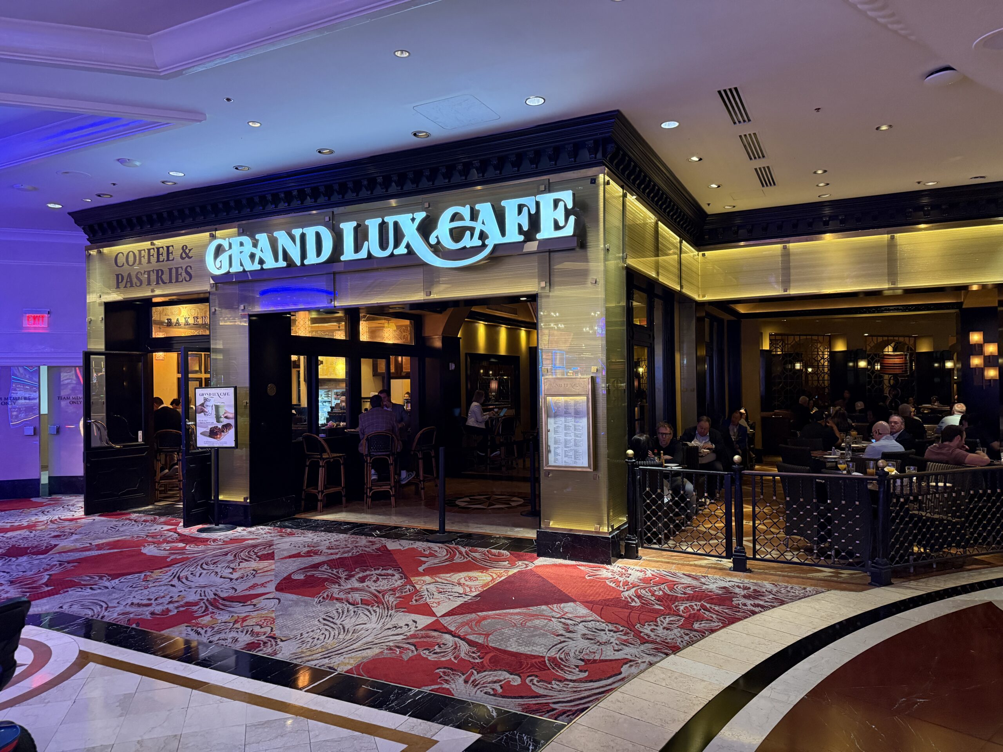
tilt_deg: -0.4
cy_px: 376
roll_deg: -0.6
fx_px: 695
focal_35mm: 24
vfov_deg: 56.8
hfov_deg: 71.6
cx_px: 502
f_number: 1.78
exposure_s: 1/60
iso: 500
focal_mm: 6.76
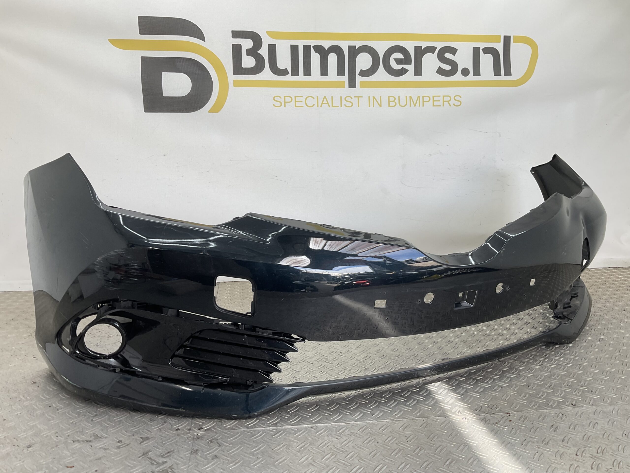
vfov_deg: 48.2
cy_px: 236
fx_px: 528
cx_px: 315
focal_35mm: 29
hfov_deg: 61.7
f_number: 1.8
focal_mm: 3
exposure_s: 1/135
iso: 16
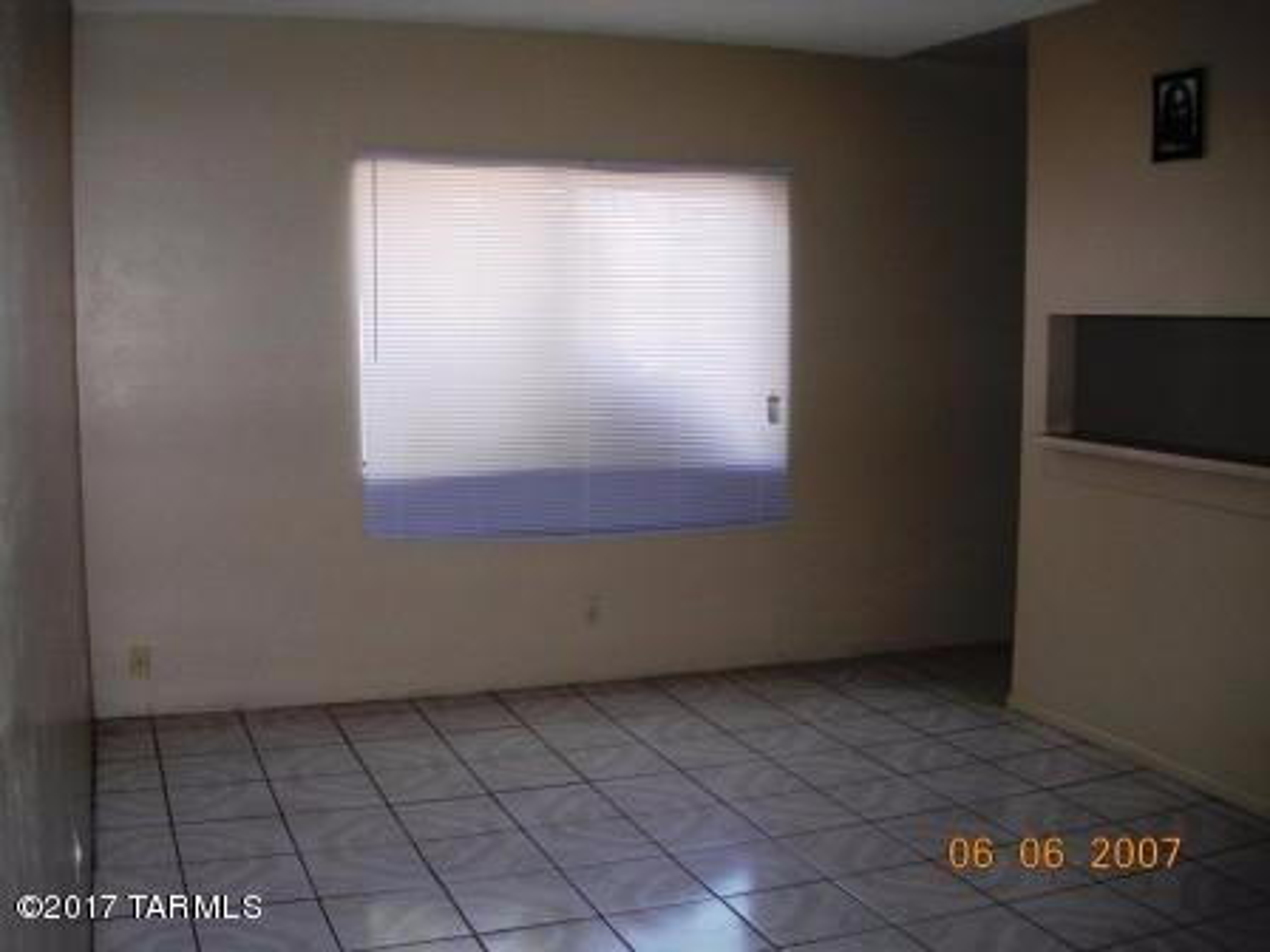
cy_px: 476
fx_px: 1394
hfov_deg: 49.0
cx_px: 635
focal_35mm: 38
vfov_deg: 37.7
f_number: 2.8
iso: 50
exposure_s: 1/30
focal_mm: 7.8
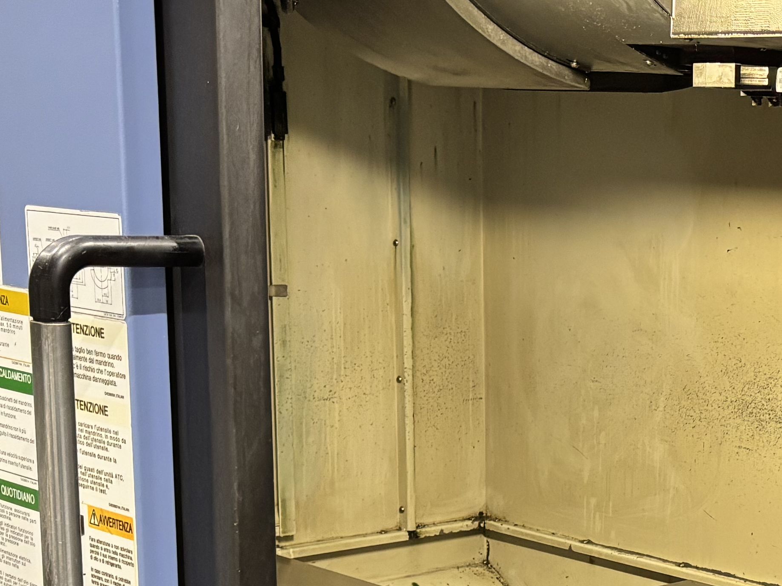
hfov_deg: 23.2
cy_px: 586
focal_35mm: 81
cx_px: 767
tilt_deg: -13.3
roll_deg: -2.6
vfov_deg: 17.8
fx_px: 1830
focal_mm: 5.96
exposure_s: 1/50
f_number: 1.6
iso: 250
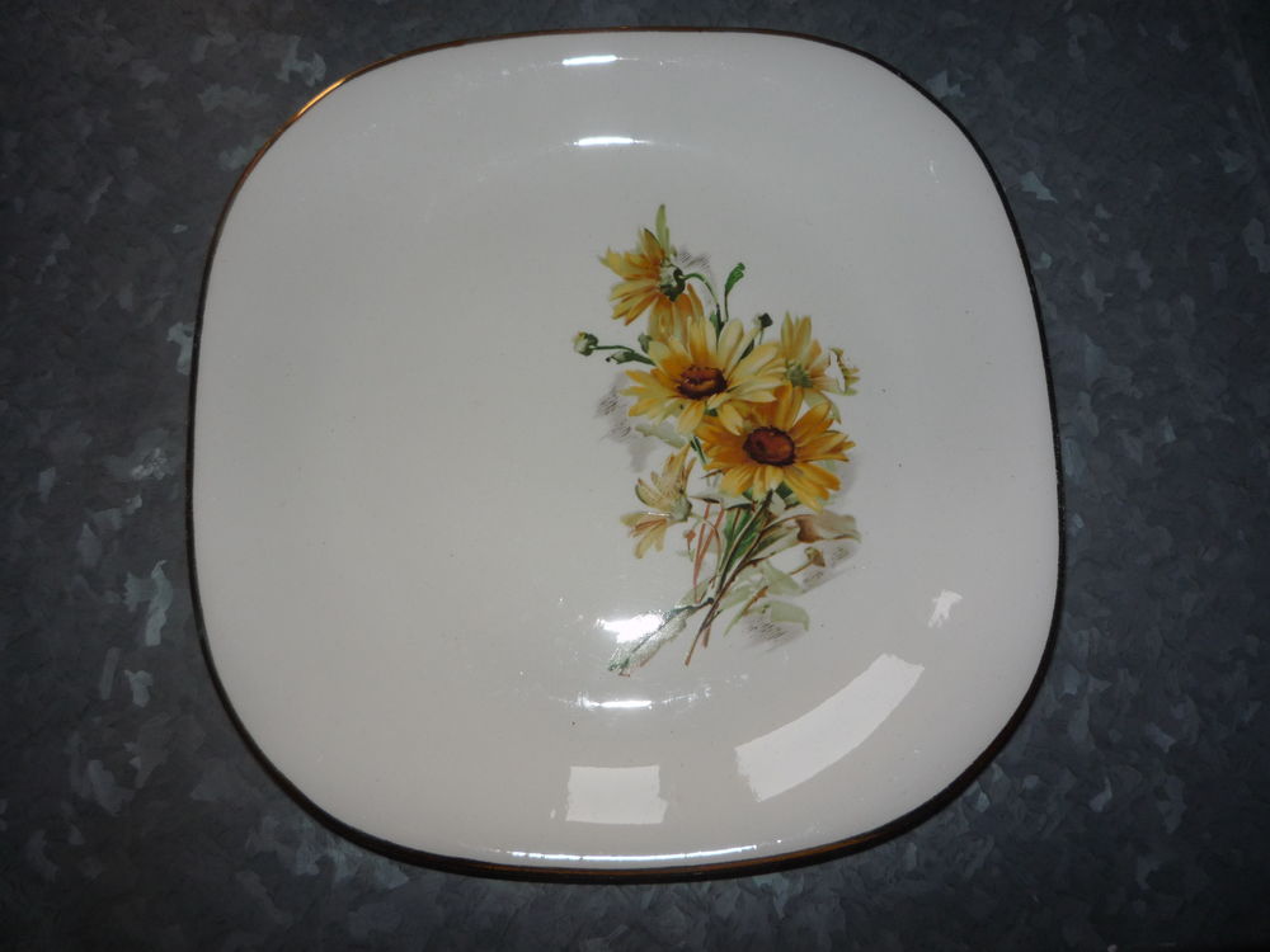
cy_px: 476
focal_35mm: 30
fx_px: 1101
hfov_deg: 60.0
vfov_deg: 46.8
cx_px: 635
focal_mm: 5.2
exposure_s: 1/30
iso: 100
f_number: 4
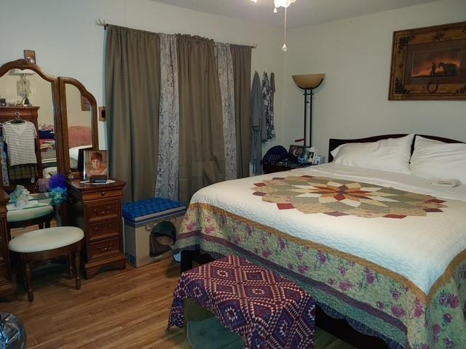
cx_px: 233
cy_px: 174
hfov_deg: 69.4
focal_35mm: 25
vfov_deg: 54.9
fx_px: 337
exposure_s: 1/15
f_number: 1.5
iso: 250
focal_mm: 4.23
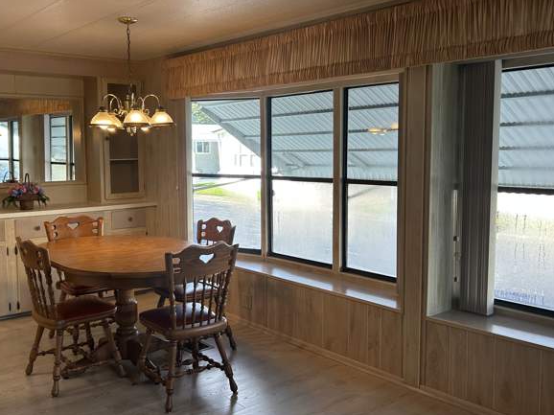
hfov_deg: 51.2
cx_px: 238
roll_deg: +1.0
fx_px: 576
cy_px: 194
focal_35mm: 36
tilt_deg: -4.6
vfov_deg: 39.6
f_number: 1.5
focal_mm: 5.7
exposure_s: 1/153
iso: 50
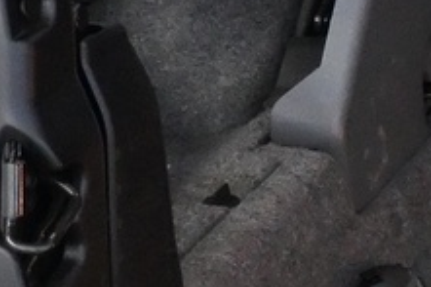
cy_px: -49
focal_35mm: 215
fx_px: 2570
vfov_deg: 6.3
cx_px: 883
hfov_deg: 9.0
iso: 3200
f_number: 3.8
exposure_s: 1/125
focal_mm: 19.5
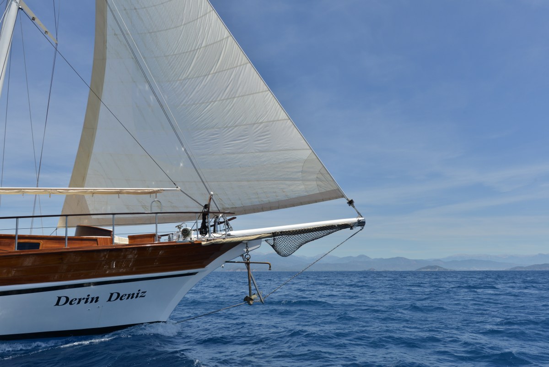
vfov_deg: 53.2
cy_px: 184
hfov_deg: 73.7
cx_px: 274
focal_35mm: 24
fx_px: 366
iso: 100
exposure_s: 1/400
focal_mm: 24
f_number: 10
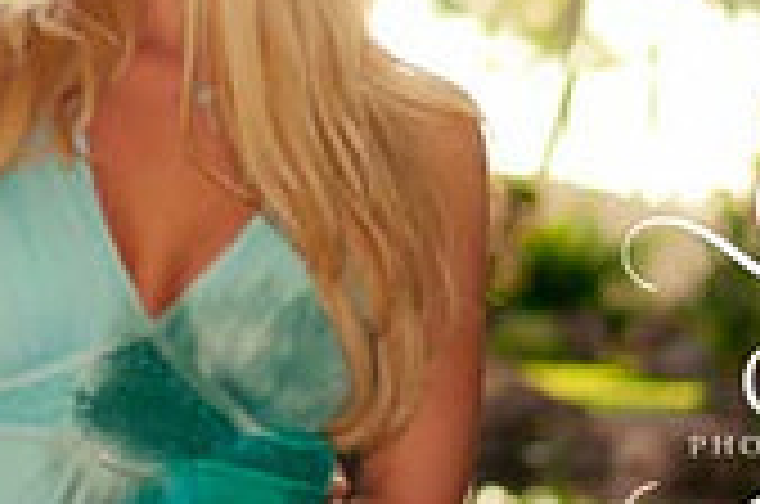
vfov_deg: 5.3
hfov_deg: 8.0
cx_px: -9
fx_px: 5415
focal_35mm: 257
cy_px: -97
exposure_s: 1/400
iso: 200
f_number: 1.8
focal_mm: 50
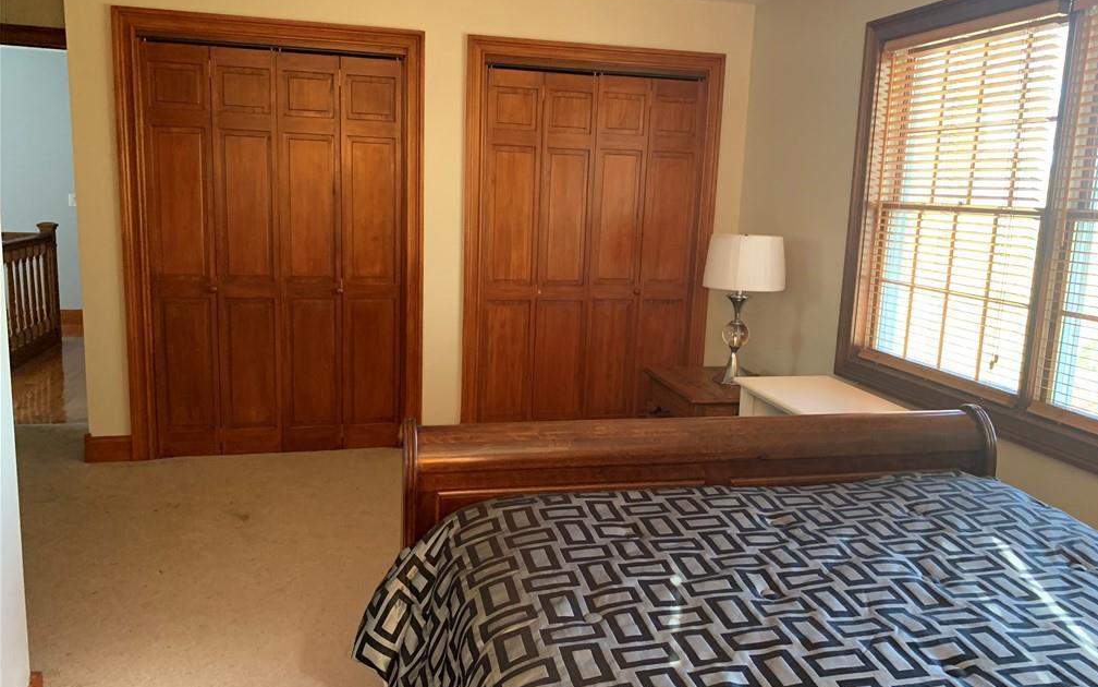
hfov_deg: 66.5
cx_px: 557
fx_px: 838
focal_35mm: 28
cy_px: 337
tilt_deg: -9.7
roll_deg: -1.9
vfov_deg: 44.5
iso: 400
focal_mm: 4.25
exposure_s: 1/40
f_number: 1.8
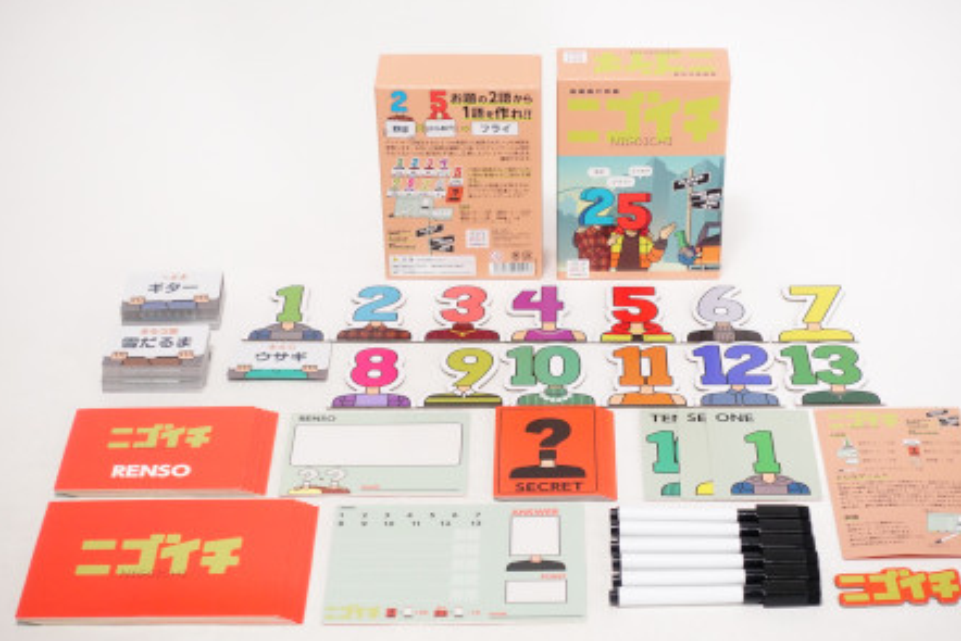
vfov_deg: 16.9
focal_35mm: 81
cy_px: 325
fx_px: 2163
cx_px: 515
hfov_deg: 25.0
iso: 1250
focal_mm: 25.7
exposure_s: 1/125
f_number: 4
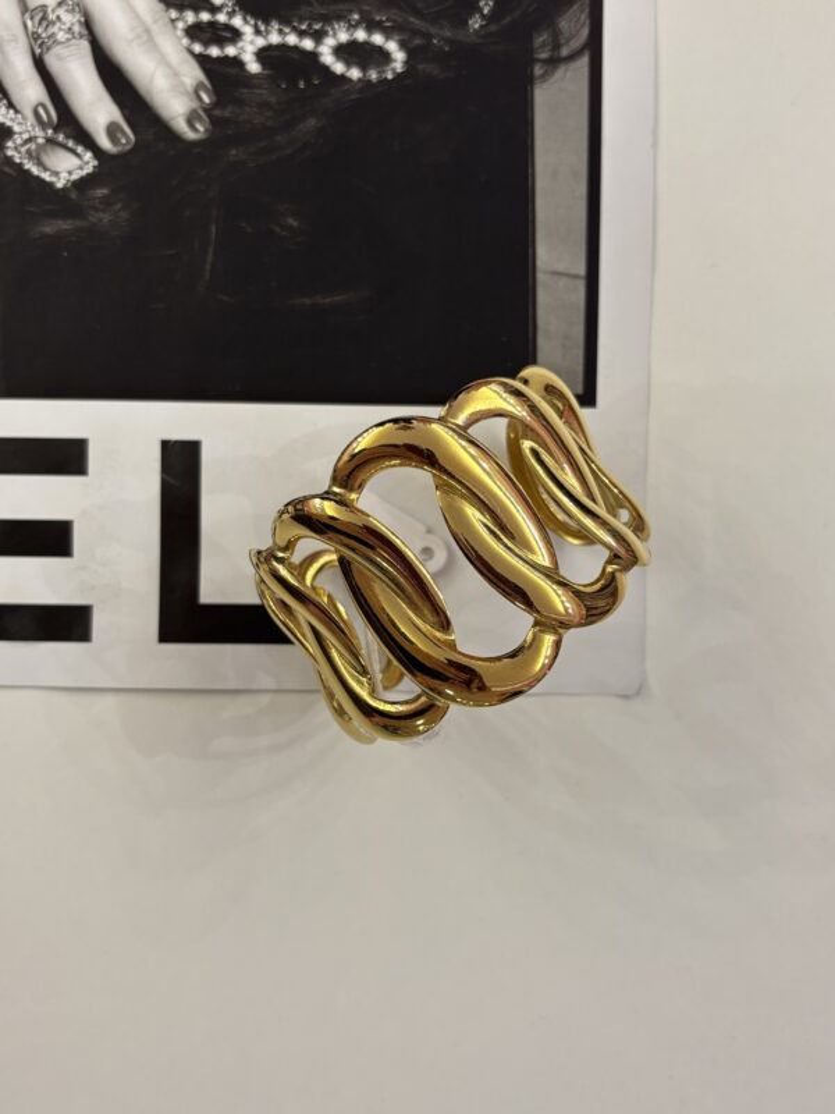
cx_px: 418
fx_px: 836
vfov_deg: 67.3
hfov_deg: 53.1
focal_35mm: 26
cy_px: 557
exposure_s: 1/100
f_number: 1.6
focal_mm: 5.96
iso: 100
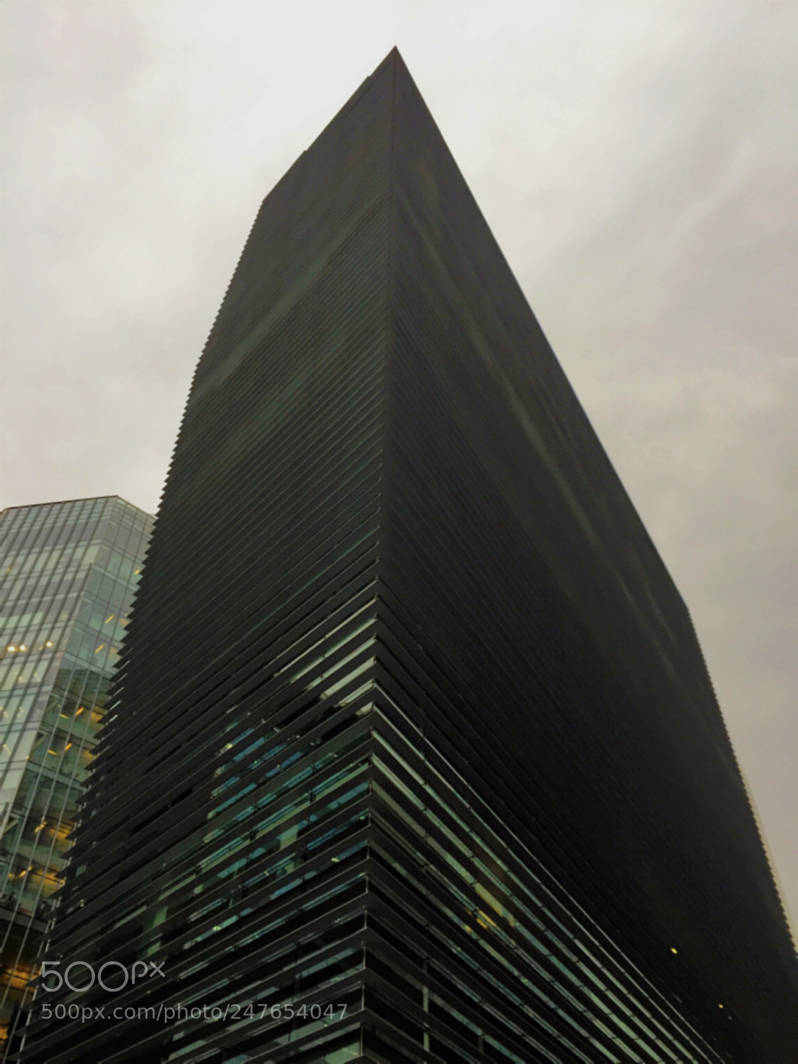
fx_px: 891
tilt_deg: +50.7
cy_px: 532
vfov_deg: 61.7
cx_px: 399
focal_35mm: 29
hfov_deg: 48.2
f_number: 2.2
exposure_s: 1/60
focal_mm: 4.15
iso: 40
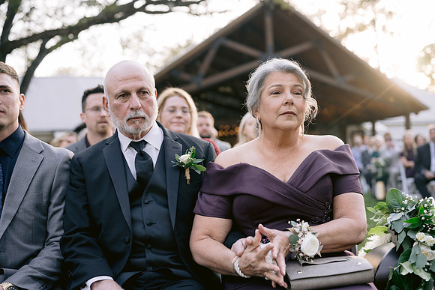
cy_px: 145
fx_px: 604
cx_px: 218
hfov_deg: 39.6
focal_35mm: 50
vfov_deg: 27.0
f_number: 2.8
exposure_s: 1/500
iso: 400
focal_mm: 50
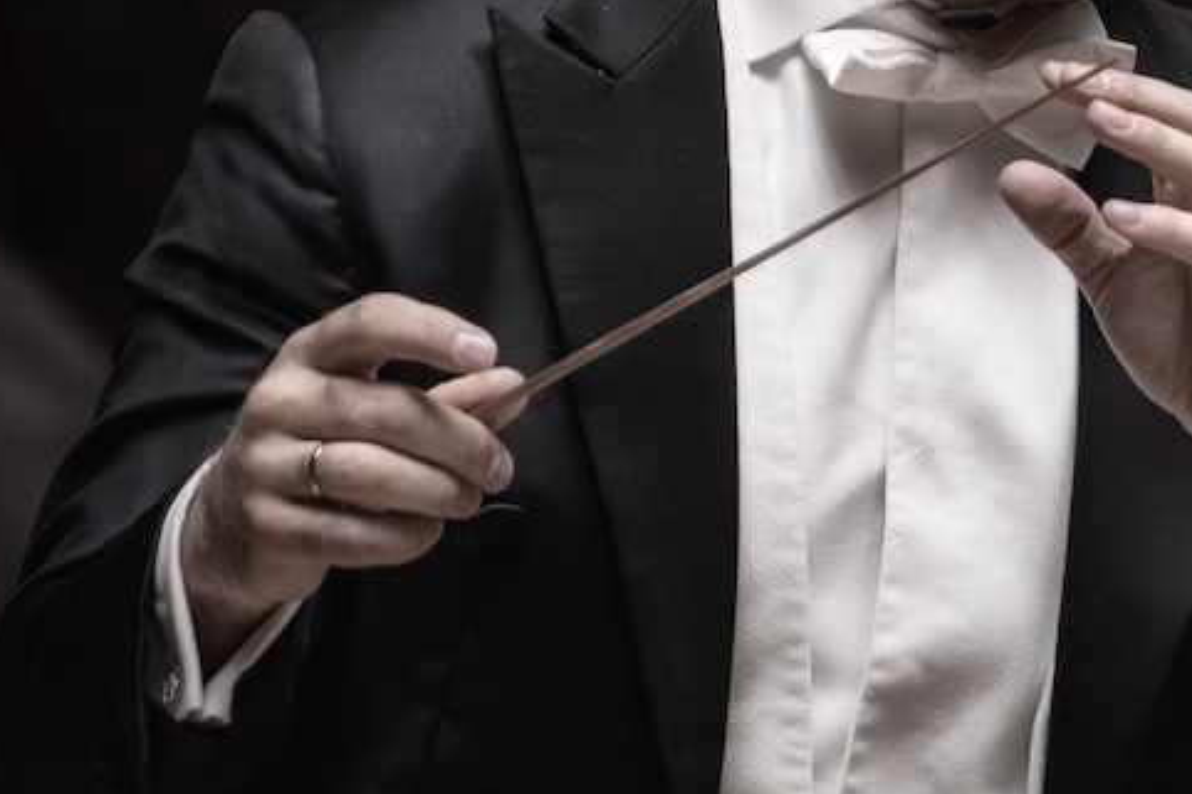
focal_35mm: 1370
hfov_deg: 1.5
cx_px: 1509
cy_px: 228
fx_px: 45344
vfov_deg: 1.0
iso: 3200
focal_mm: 344
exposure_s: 1/500
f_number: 6.3
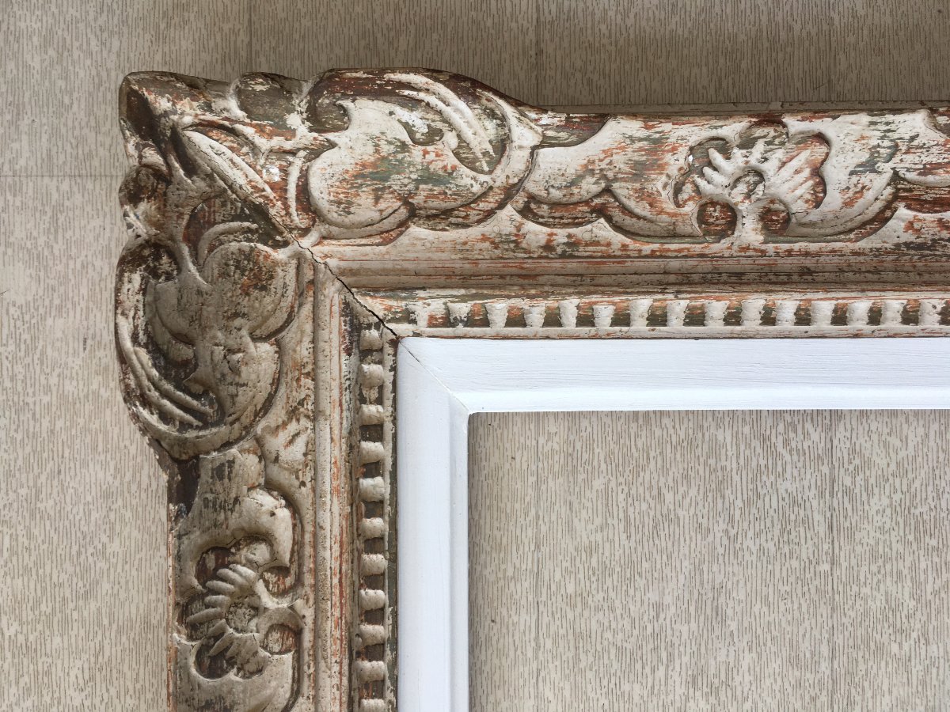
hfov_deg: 61.7
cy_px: 356
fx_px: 796
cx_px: 475
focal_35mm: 29
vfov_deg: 48.2
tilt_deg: -88.8
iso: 32
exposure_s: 1/100
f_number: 2.2
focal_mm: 4.15
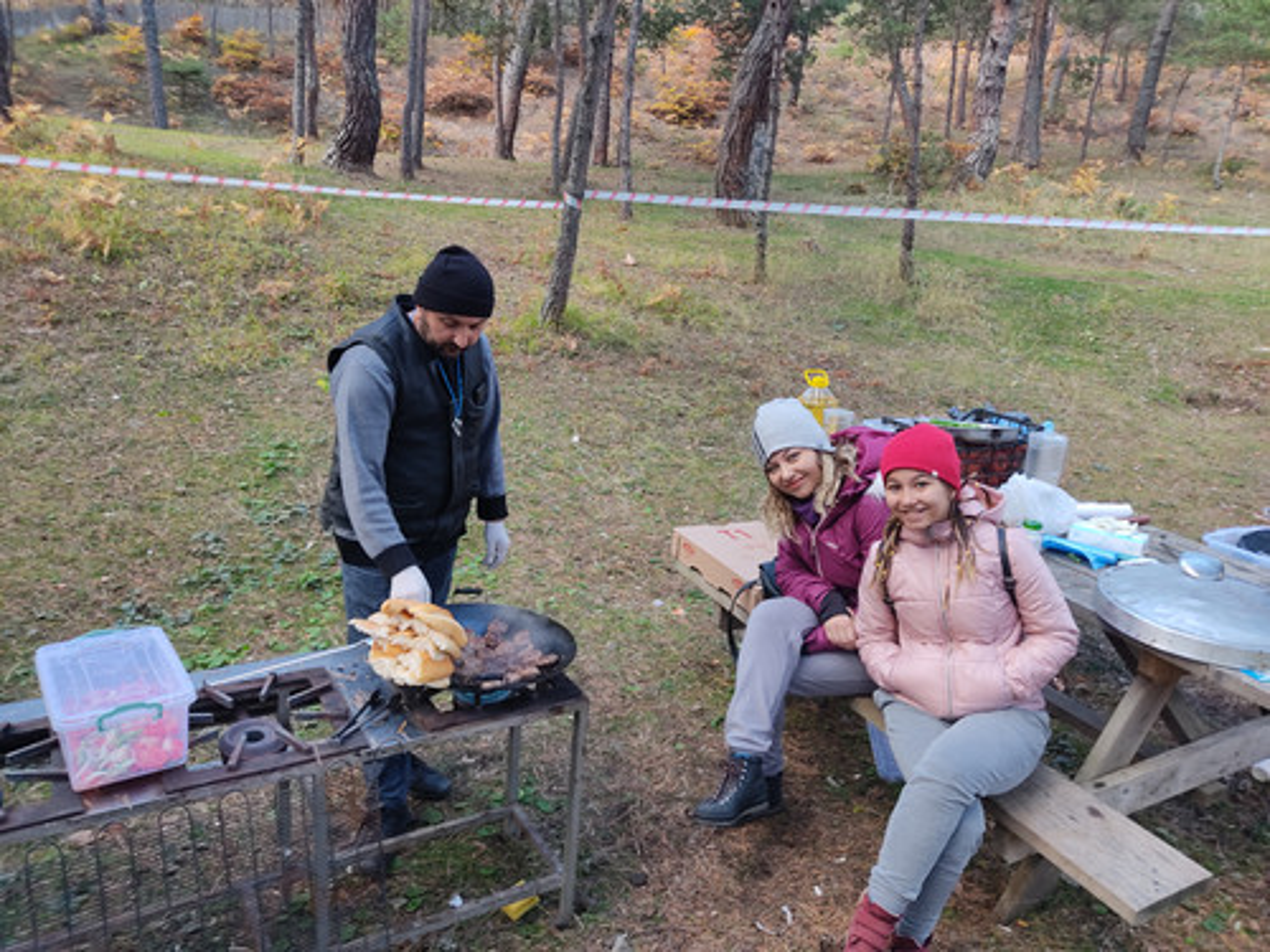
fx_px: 954
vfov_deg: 53.1
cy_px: 476
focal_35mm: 26
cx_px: 635
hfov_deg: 67.3
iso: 107
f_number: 1.79
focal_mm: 4.74
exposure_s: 1/33
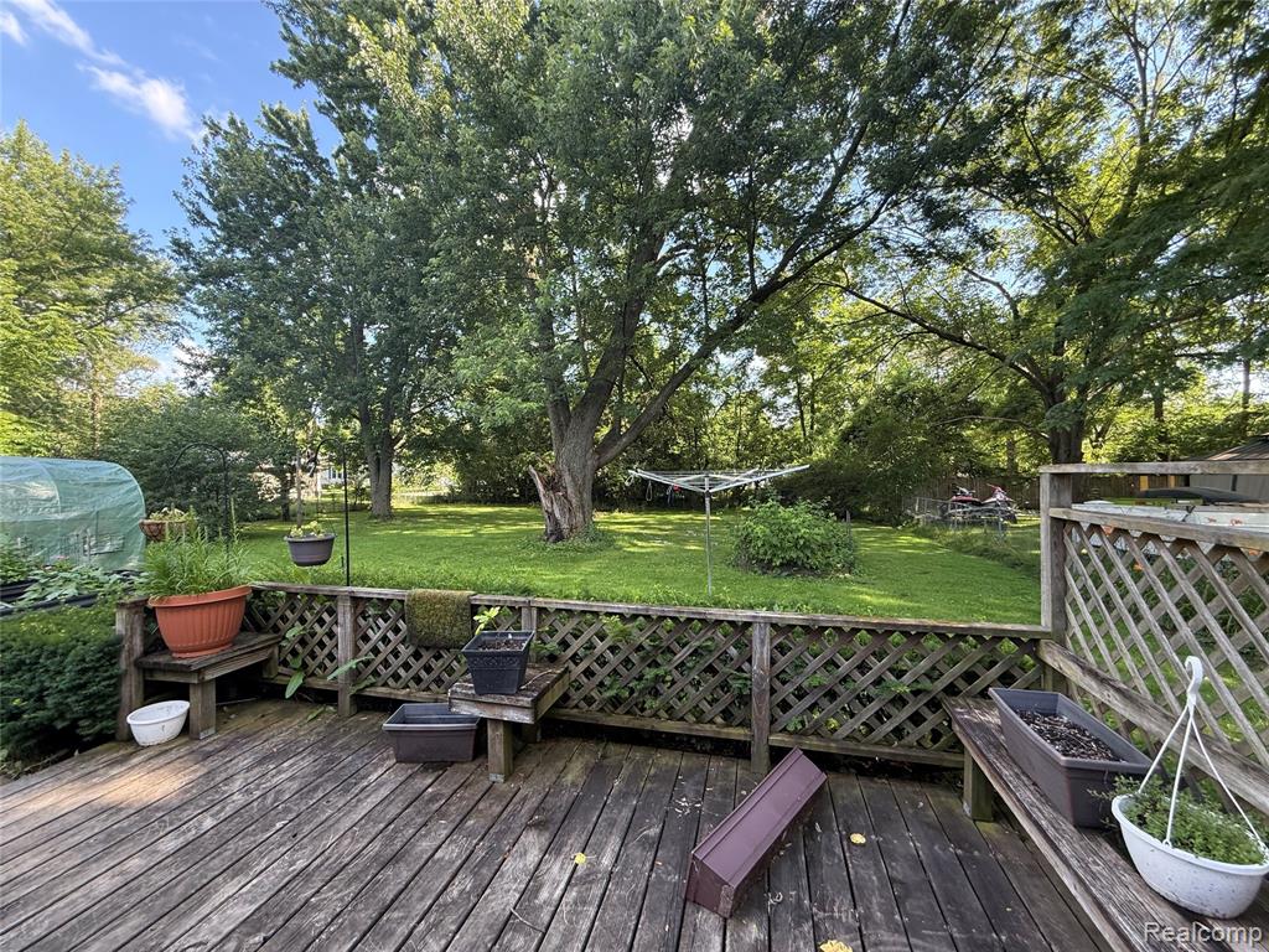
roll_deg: -1.4
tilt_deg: +1.6
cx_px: 634
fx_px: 513
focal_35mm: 14
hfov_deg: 102.1
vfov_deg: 85.7
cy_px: 476
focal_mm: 2.22
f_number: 2.2
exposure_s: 1/123
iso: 64
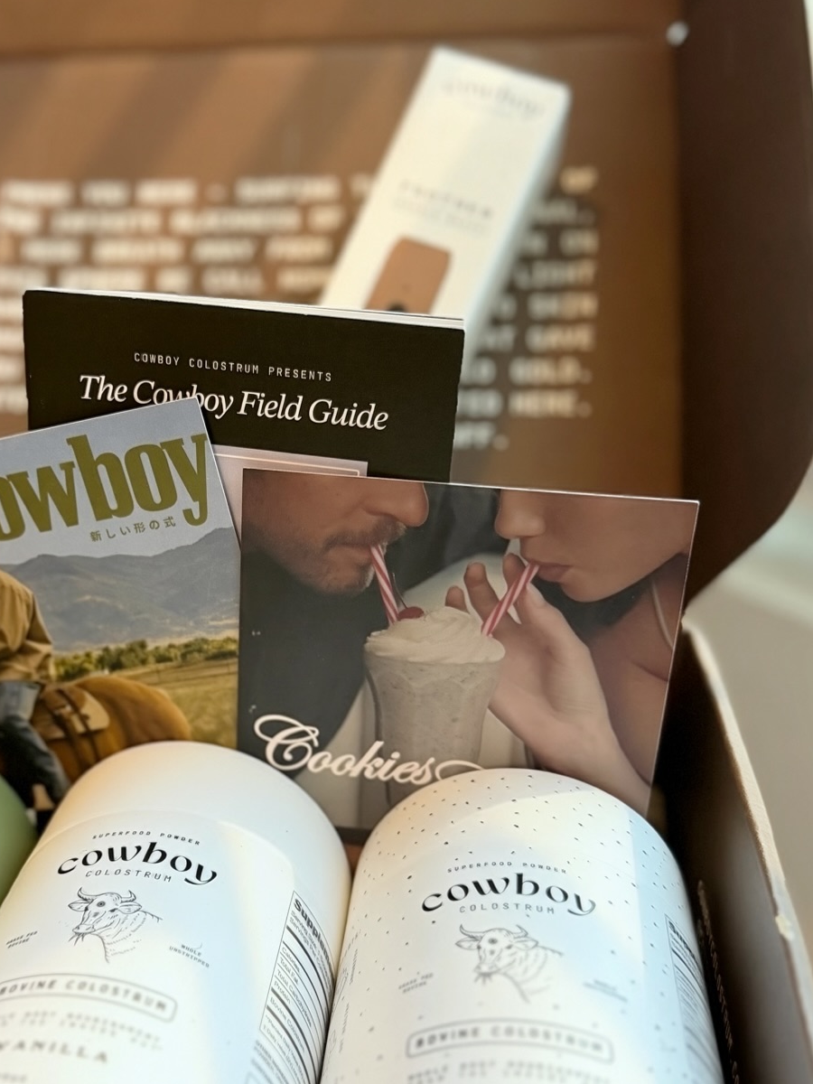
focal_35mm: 40
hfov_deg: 35.5
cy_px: 565
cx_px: 248
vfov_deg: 46.8
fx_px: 1253
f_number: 1.78
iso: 200
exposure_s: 1/60
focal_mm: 6.76
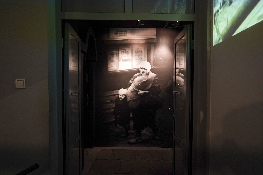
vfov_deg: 53.1
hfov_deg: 73.7
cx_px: 132
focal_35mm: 24
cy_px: 88
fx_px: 175
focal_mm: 24
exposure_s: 1/80
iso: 3200
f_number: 4
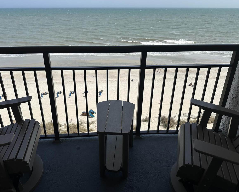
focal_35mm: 26
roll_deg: +0.6
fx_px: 184
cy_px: 94
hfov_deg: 65.9
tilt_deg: -22.6
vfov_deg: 54.9
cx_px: 109
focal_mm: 6.86
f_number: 1.78
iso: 80
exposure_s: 1/6623
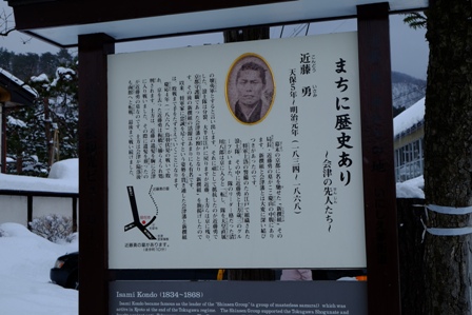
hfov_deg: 38.9
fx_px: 669
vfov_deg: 26.5
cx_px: 236
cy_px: 158
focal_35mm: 51
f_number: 11
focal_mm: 34.3
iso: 400
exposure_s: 1/400
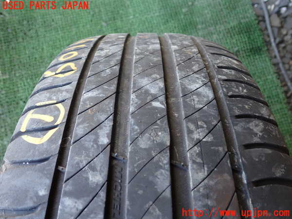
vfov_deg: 46.8
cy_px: 110
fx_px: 253
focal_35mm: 30
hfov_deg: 60.0
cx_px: 146
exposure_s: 1/60
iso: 200
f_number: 2.3
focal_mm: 5.4
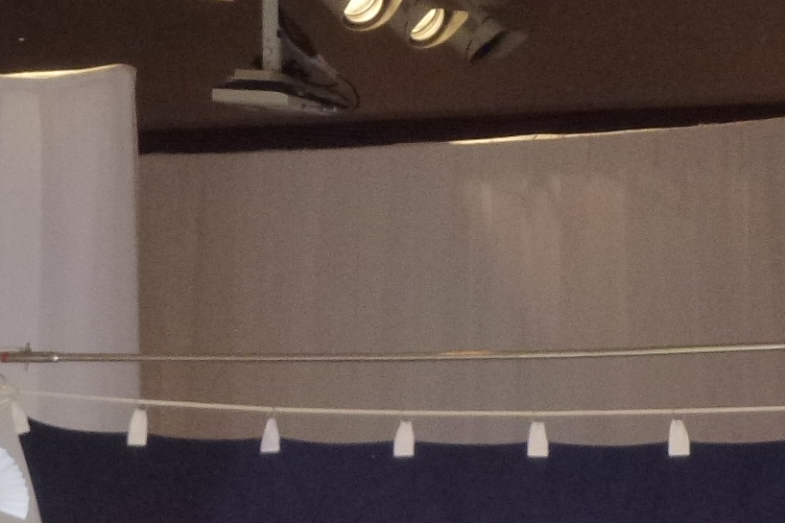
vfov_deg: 3.5
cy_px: 876
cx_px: 252
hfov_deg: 5.2
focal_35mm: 394
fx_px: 8589
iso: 320
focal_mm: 21.7
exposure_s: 1/250
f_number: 5.1
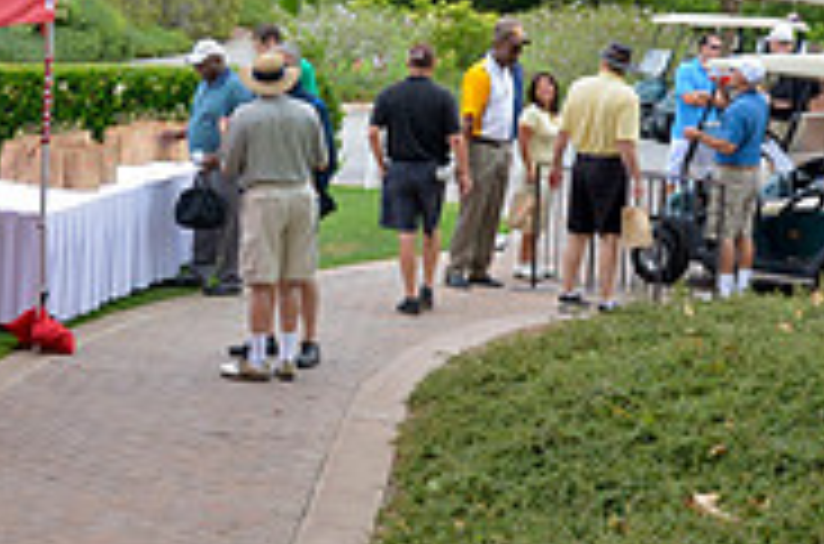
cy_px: 382
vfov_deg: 14.3
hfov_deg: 21.4
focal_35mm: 95
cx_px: 279
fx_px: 2169
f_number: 9
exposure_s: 1/125
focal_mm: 20
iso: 200
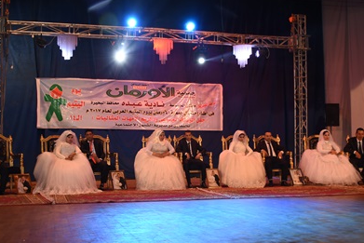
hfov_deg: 42.6
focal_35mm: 46
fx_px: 465
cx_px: 155
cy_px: 147
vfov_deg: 29.2
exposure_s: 1/60
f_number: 4.5
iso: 500
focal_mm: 20
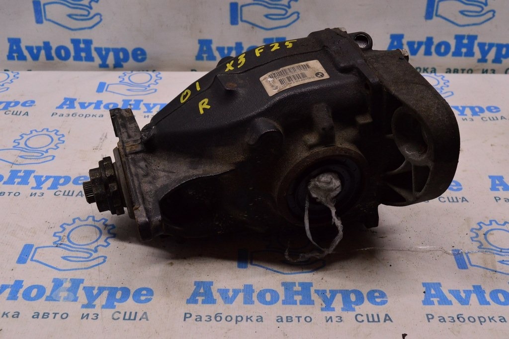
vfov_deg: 29.8
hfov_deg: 43.6
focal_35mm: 45
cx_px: 254
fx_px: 636
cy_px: 170
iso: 1600
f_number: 8
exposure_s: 1/160
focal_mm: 30
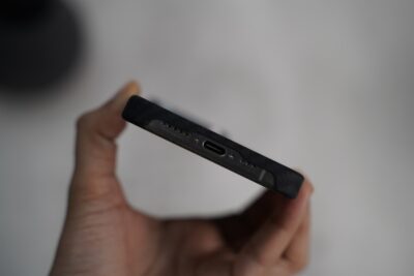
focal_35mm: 75
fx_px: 863
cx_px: 207
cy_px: 138
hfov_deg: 27.0
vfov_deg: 18.2
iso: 500
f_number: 4
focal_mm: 75
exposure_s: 1/80
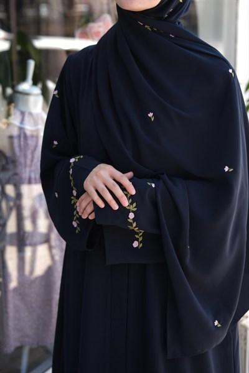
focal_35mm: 75
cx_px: 124
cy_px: 186
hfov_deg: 18.2
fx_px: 778
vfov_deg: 27.0
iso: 64
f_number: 3.2
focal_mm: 50
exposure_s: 1/170
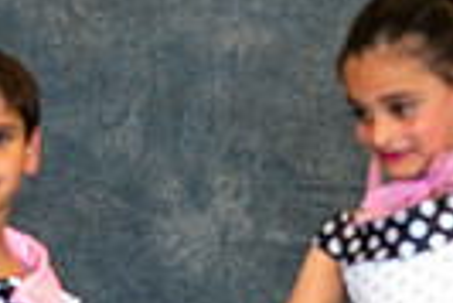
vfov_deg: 3.6
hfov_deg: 5.4
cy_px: 415
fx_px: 4825
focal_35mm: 383
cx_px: 154
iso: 320
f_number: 1.8
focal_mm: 85
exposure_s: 1/200
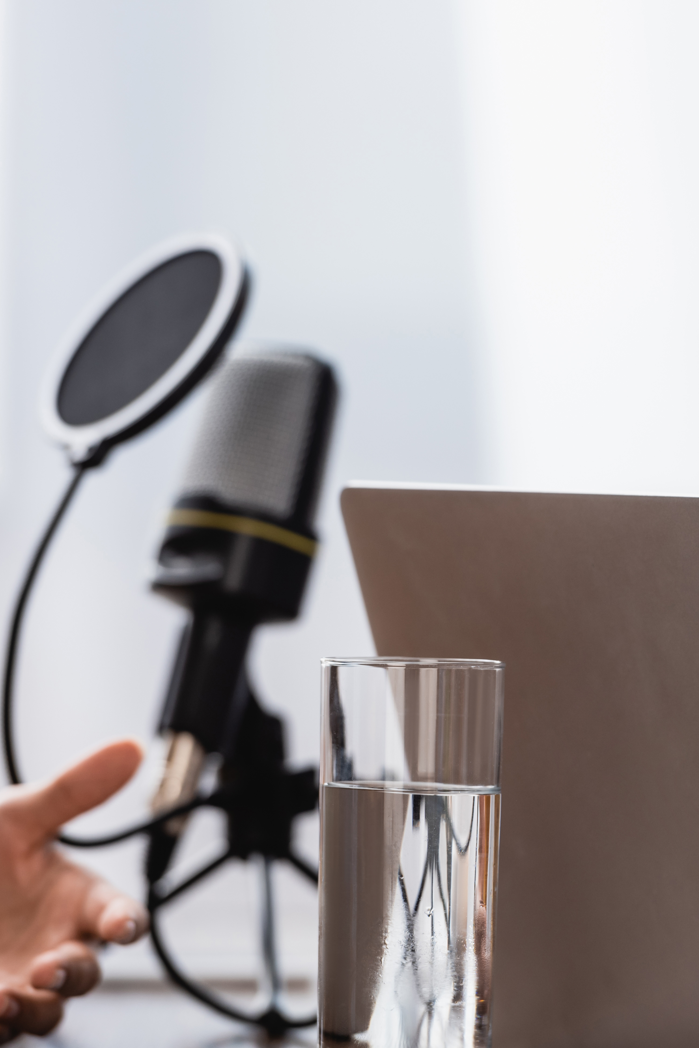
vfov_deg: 5.5
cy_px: 517
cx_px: 594
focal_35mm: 378
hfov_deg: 3.6
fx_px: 11007
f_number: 3.5
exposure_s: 1/200
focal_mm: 200
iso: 125
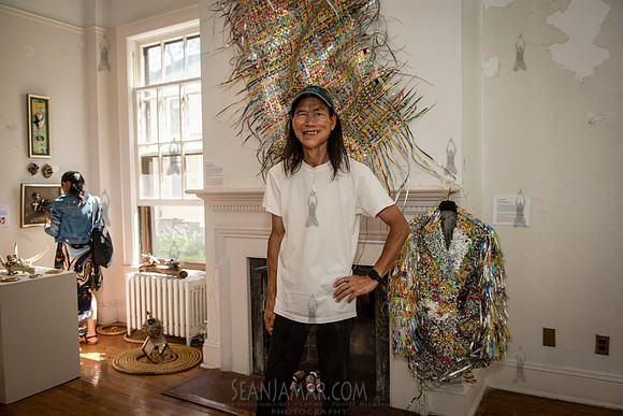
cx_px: 312
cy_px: 208
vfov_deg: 48.0
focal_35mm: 27
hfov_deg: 67.4
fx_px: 467
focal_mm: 27
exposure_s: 1/200
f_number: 4.5
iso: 800
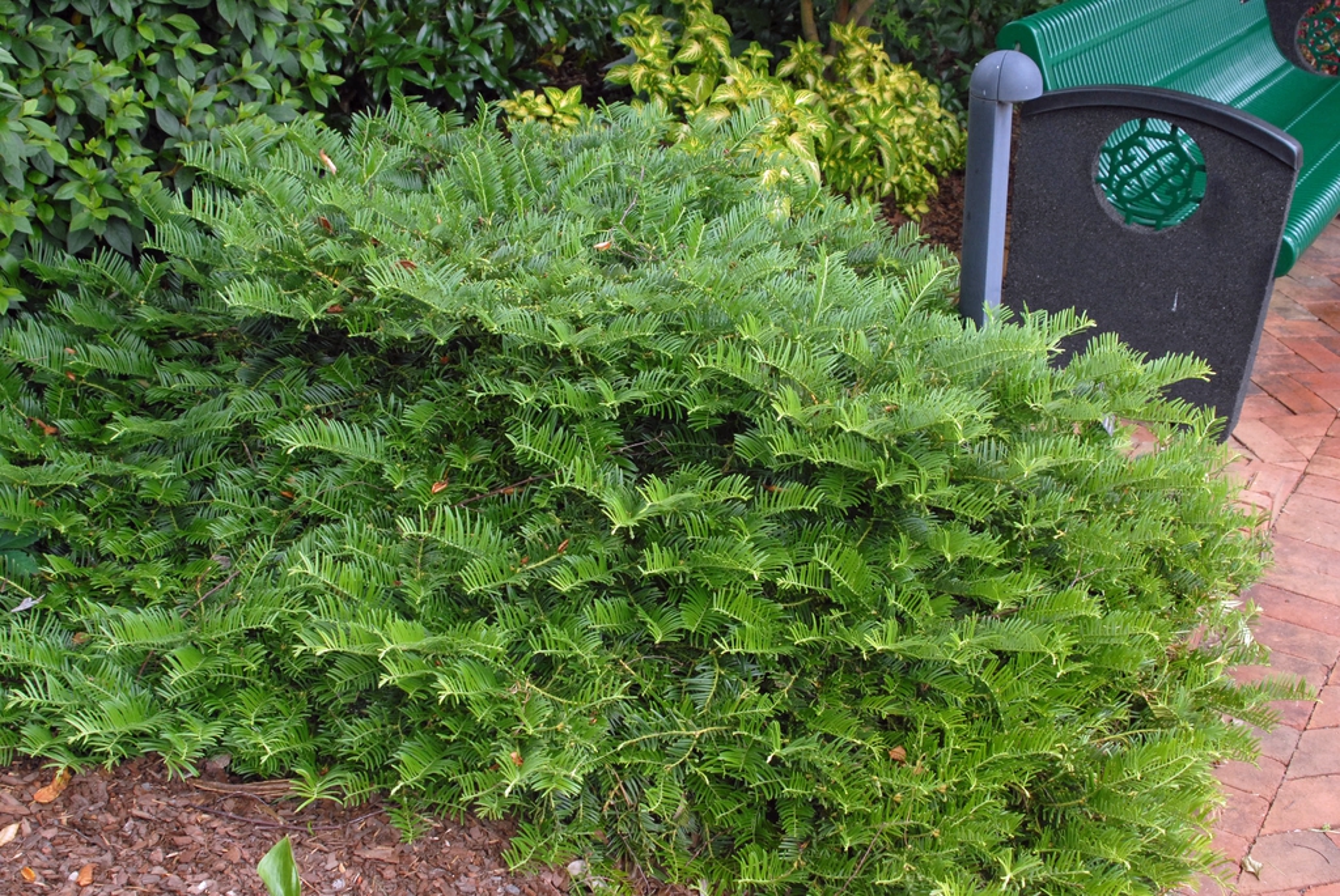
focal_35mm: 42
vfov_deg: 32.0
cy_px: 448
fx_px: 1565
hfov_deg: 46.4
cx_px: 670
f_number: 6.3
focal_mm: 28
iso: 400
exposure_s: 1/160
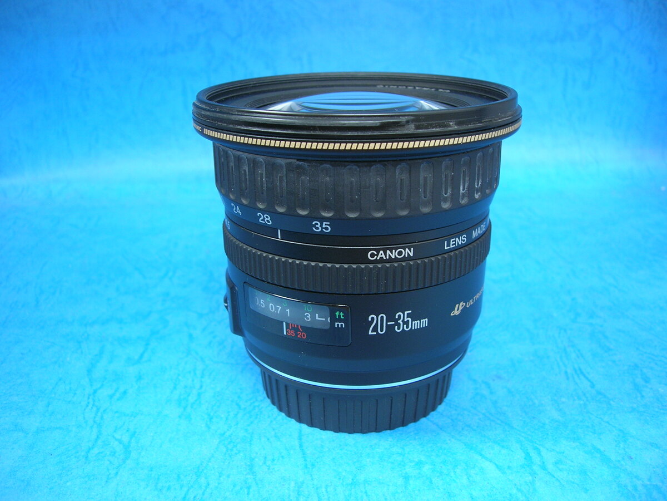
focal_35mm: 34
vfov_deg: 41.8
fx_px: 655
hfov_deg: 54.0
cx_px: 334
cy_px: 250
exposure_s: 1/5
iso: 50
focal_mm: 5.7
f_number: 2.9
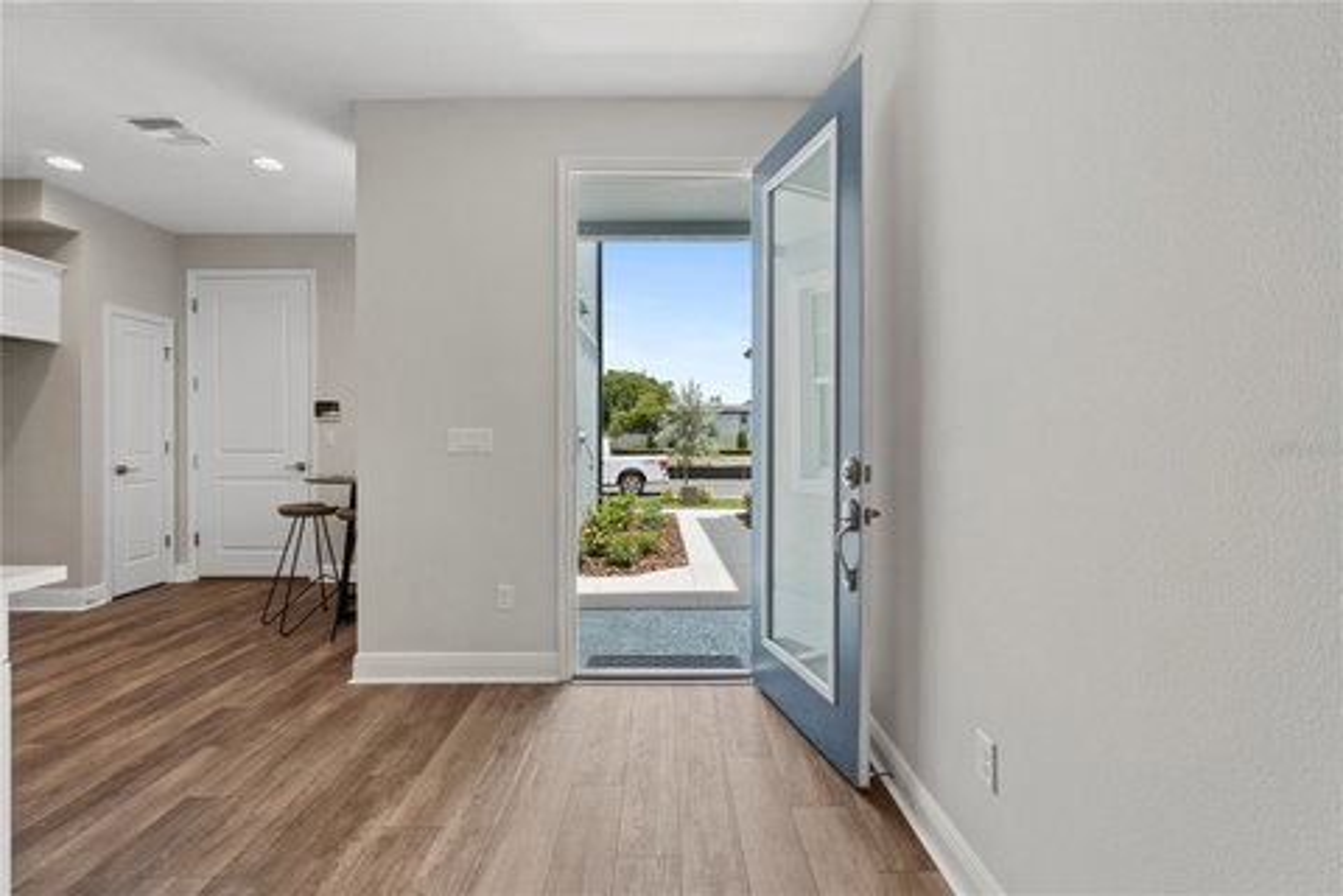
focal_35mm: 15
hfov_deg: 100.4
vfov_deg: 77.3
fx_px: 560
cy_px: 448
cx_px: 672
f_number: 11
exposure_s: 1/25
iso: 400
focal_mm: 10
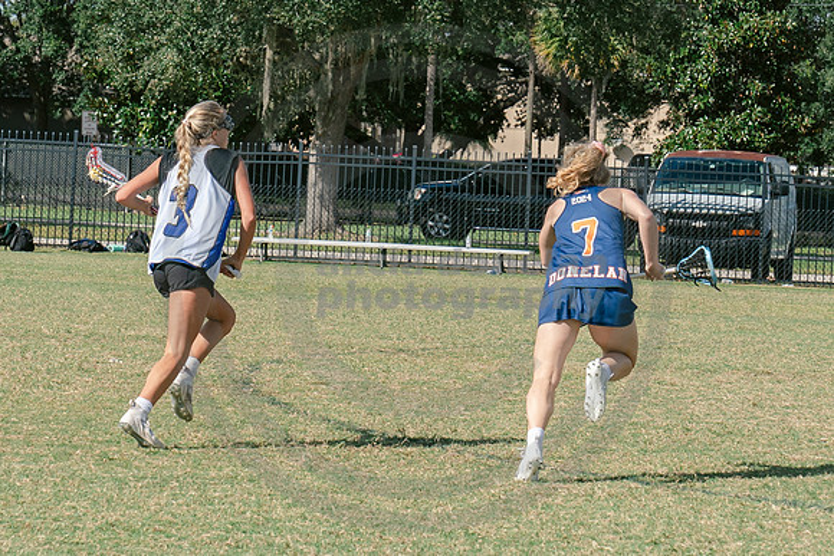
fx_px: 4529
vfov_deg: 7.0
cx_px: 402
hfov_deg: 10.5
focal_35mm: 195
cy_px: 284
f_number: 5.6
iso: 250
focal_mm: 70
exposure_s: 1/1000
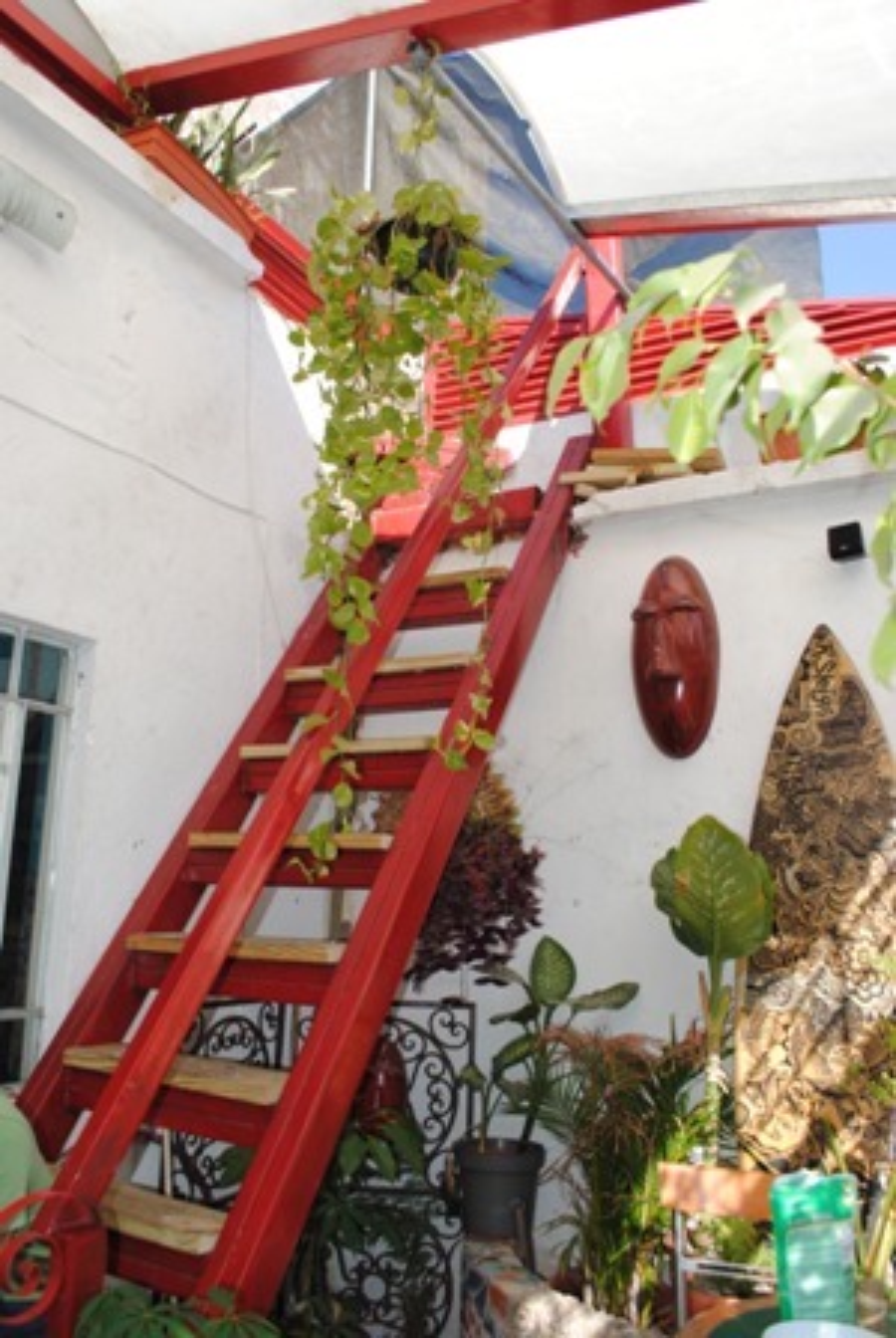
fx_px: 1005
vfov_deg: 67.3
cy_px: 669
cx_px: 448
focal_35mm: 27
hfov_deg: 48.1
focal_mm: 18
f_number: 5.6
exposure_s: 1/200
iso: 100
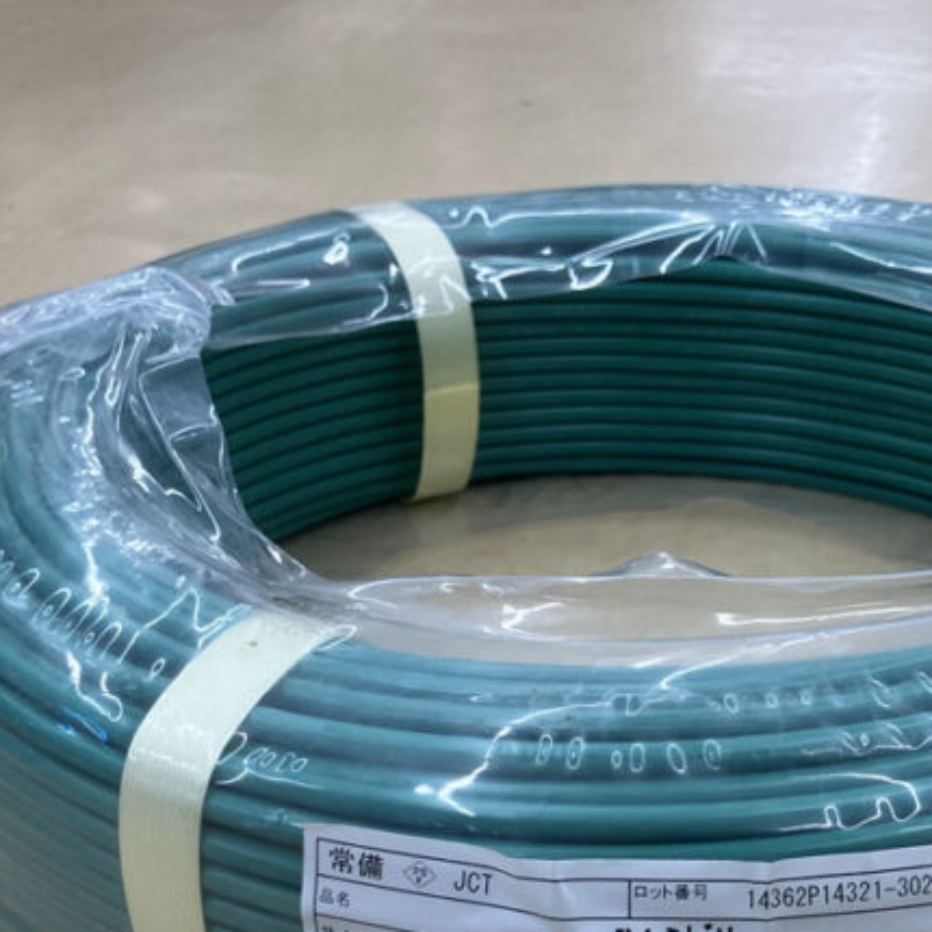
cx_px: 587
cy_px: 808
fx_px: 1797
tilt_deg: -33.1
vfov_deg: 28.2
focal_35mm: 59
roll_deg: +0.9
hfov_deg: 29.0
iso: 50
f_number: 1.8
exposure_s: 1/121
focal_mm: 3.99
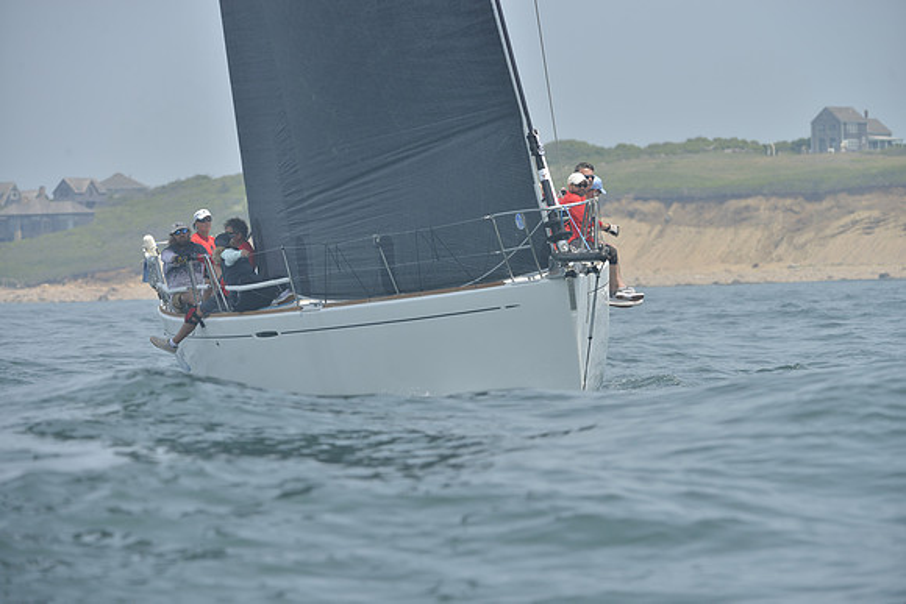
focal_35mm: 220
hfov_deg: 9.4
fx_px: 5538
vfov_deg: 6.2
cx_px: 453
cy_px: 302
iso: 280
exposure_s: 1/1000
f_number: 7.1
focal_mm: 220
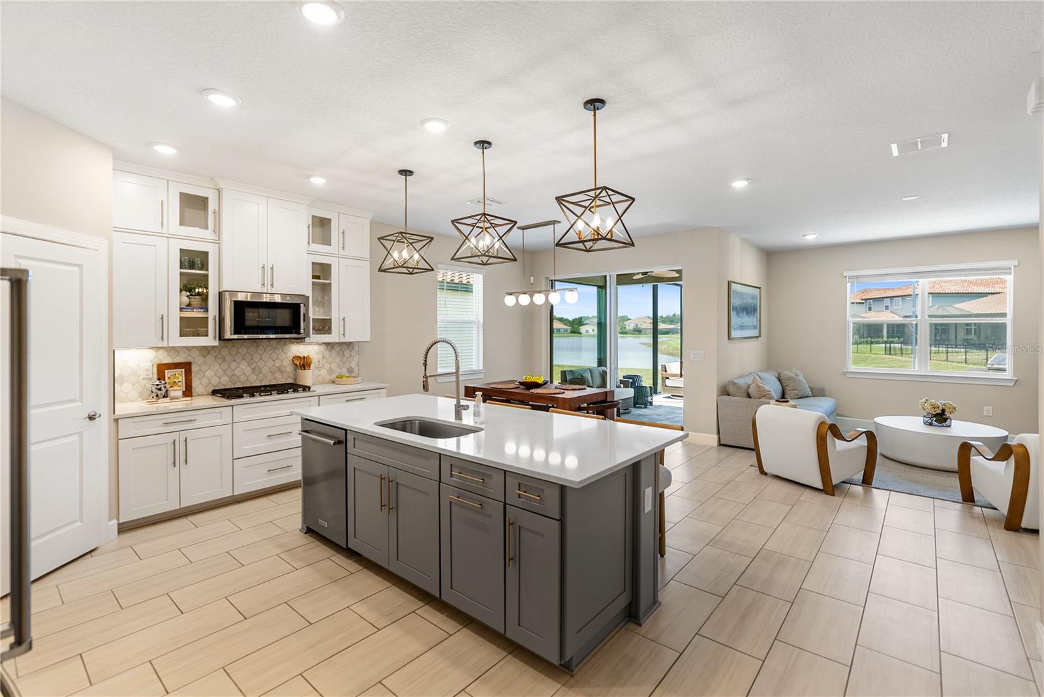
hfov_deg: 96.7
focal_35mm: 16
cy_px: 348
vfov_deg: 73.8
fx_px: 464
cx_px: 522
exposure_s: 1/80
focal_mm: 16
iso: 160
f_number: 2.8
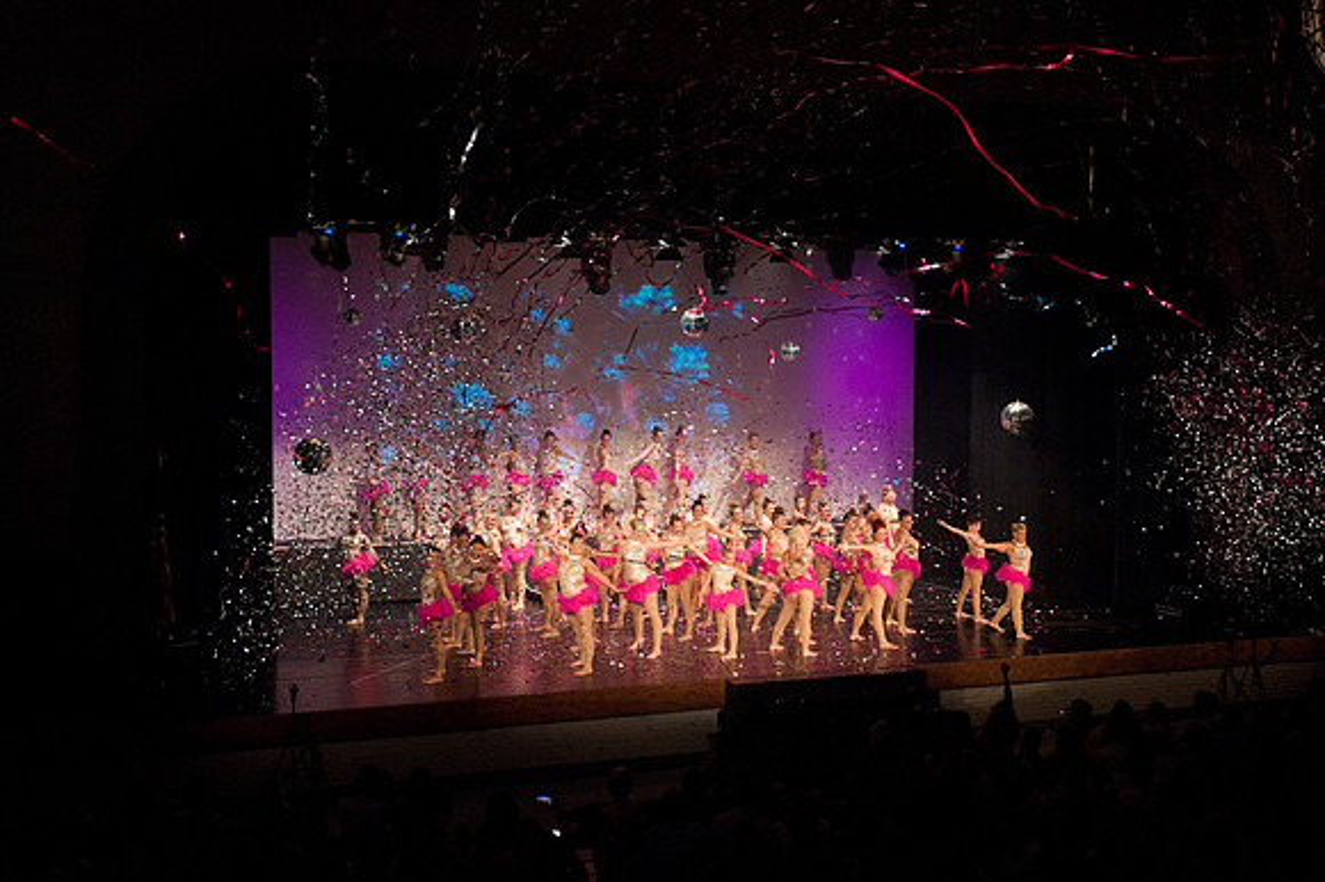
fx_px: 1766
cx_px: 662
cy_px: 441
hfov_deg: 41.1
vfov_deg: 28.0
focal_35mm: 48
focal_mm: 48
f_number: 4
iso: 3200
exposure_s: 1/200
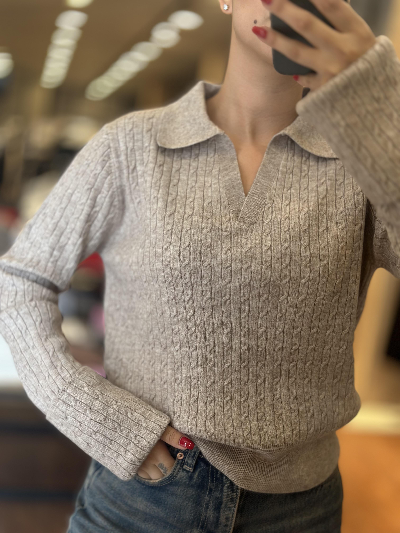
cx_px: 200
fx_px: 740
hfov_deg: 30.3
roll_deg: -5.7
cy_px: 266
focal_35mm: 48
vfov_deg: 39.7
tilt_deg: -38.5
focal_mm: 6.86
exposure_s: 1/121
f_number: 1.78
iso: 80
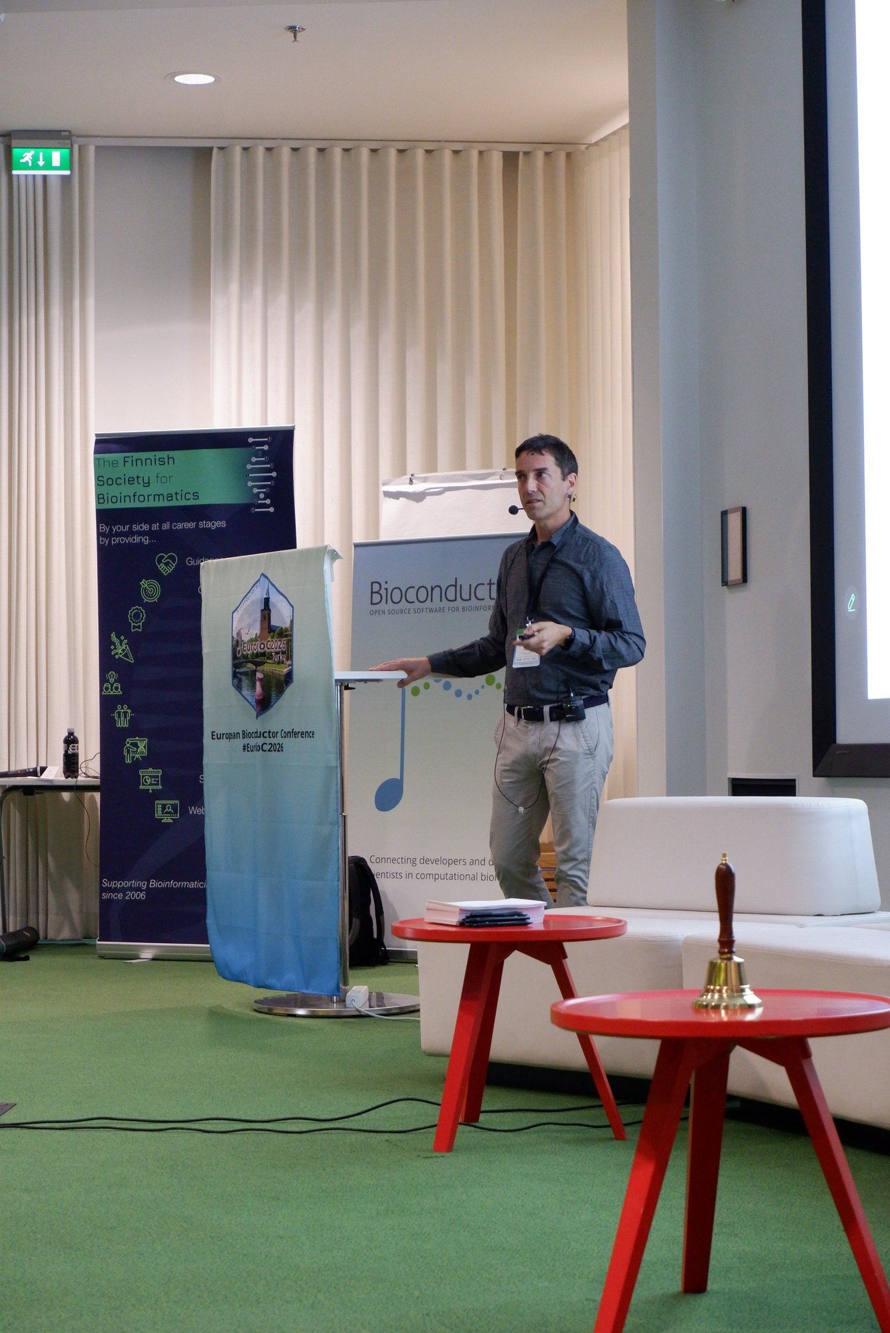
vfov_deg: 29.6
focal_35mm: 68
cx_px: 445
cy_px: 666
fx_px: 2518
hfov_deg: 20.0
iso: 3200
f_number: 5.6
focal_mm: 45
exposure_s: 1/60
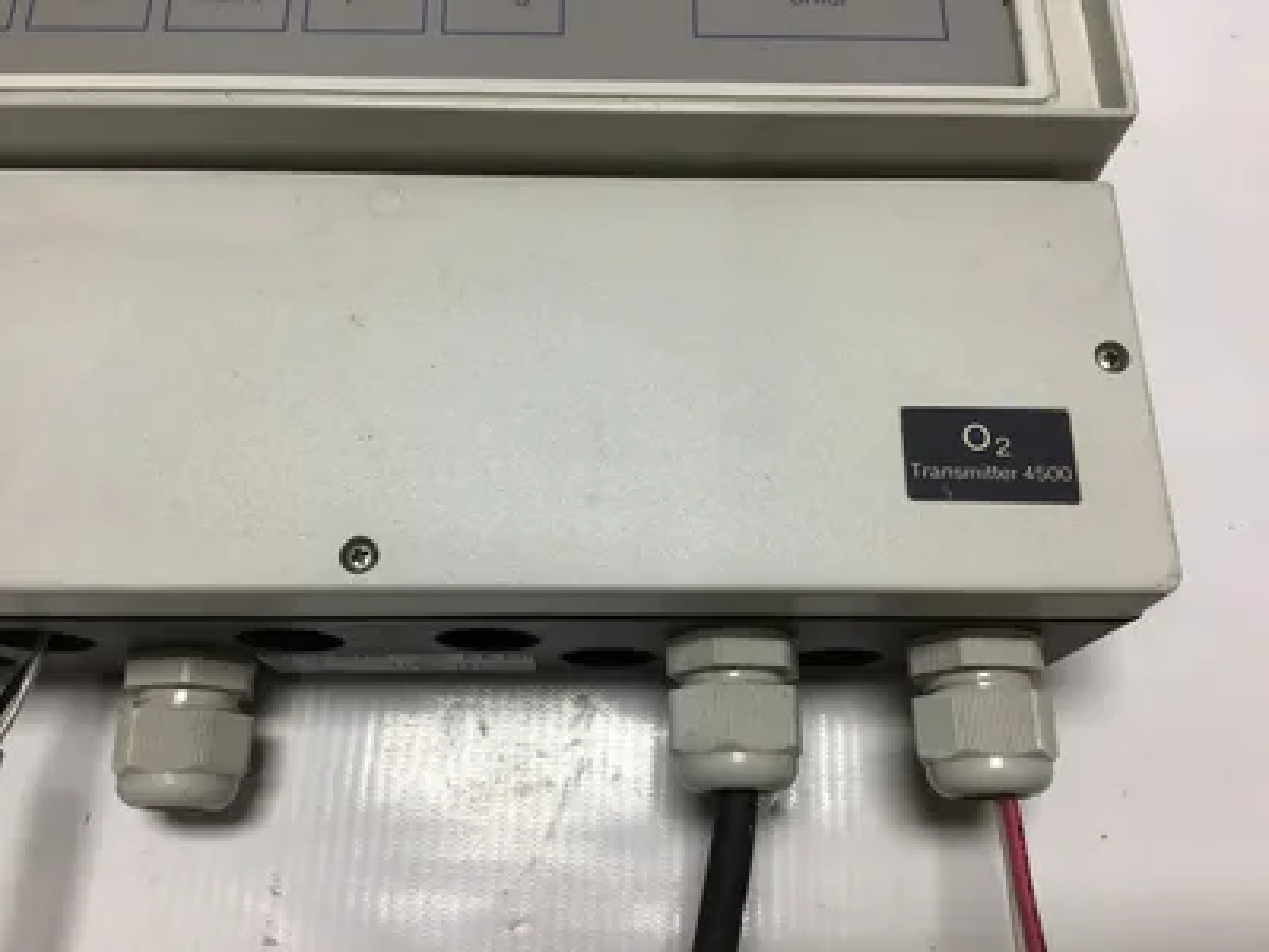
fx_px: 1136
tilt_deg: -70.2
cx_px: 634
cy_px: 476
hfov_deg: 58.4
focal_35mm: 31
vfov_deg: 45.4
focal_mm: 3.3
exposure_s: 1/197
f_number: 2.4
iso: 25
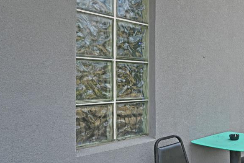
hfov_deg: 46.7
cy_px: 80
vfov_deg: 36.9
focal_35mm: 36
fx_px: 244
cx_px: 229
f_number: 7.1
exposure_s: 1/200
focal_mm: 14
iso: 100
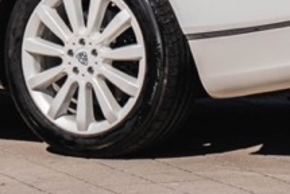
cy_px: -135
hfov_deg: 6.9
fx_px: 2396
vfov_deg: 4.6
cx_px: -9
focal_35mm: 297
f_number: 5
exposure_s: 1/1600
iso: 400
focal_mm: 50
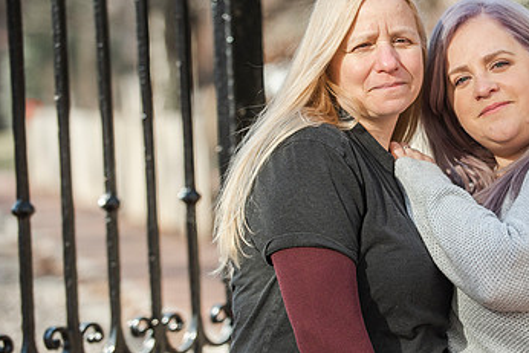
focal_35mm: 171
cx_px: 436
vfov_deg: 8.0
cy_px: 137
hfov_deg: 12.0
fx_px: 2514
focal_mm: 102
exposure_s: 1/4000
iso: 640
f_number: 3.2
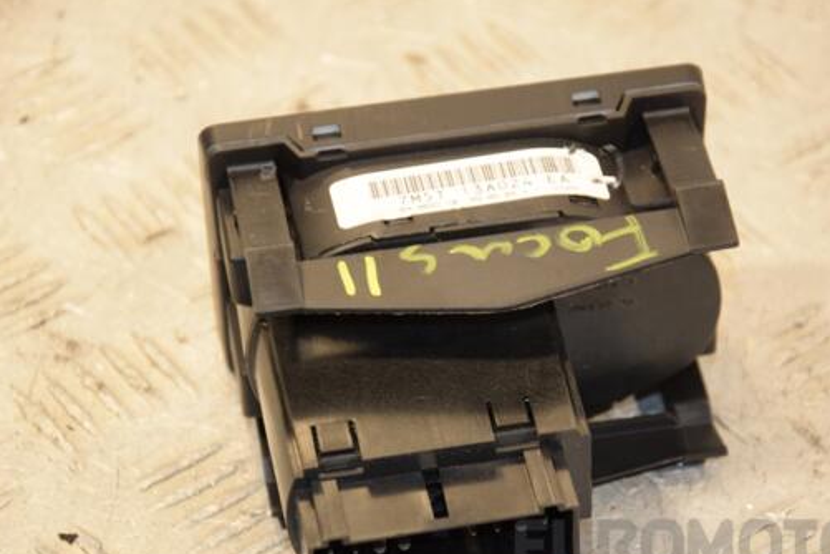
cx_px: 484
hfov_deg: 11.7
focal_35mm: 176
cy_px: 323
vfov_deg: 7.8
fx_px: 4057
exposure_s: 1/160
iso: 800
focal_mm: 98
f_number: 5.6
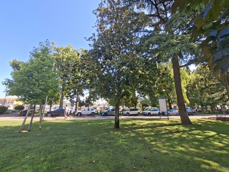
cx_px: 114
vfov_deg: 89.9
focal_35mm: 13
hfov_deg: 106.2
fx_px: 86
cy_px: 86
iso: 40
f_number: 2.2
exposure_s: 1/360
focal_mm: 1.74
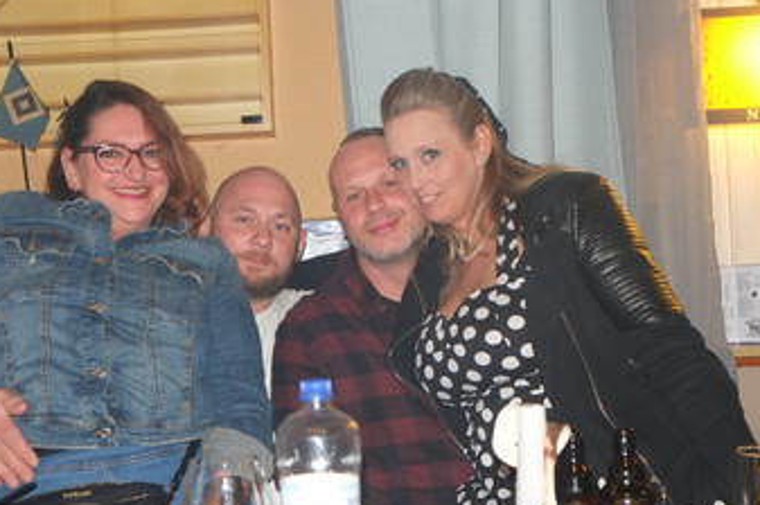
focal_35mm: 52
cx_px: 334
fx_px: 1097
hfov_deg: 38.2
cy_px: 227
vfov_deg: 25.9
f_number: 4.5
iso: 800
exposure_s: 1/15
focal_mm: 23.3
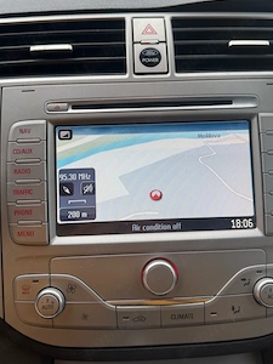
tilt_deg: -27.3
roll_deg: -0.3
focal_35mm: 32
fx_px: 336
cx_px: 147
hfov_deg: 44.1
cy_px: 153
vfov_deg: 56.5
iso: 100
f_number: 1.78
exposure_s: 1/121
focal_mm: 6.76
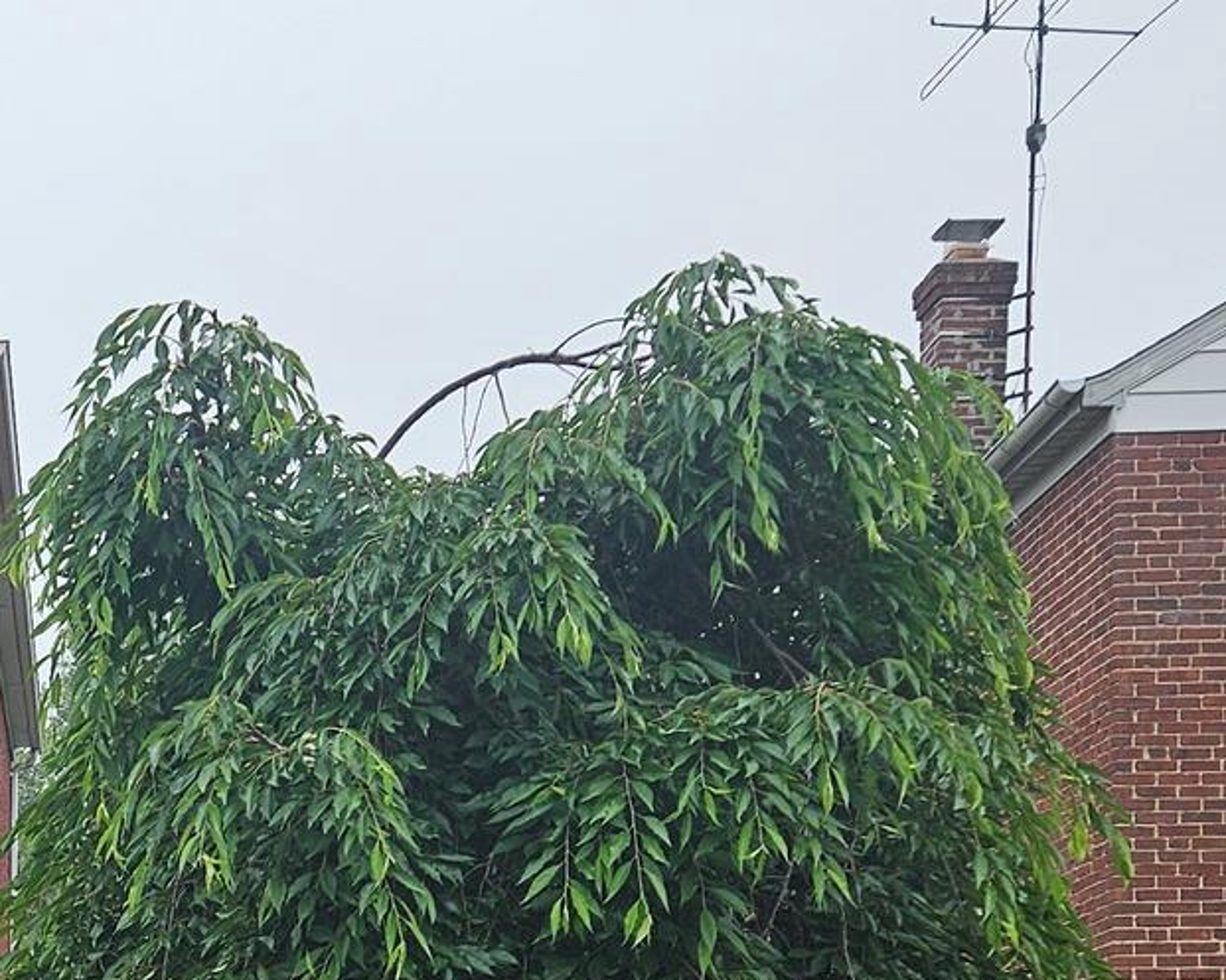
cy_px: 1278
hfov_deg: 24.2
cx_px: -79
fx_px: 2686
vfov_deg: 19.1
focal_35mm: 74
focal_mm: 5.4
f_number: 1.8
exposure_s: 1/476
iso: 25
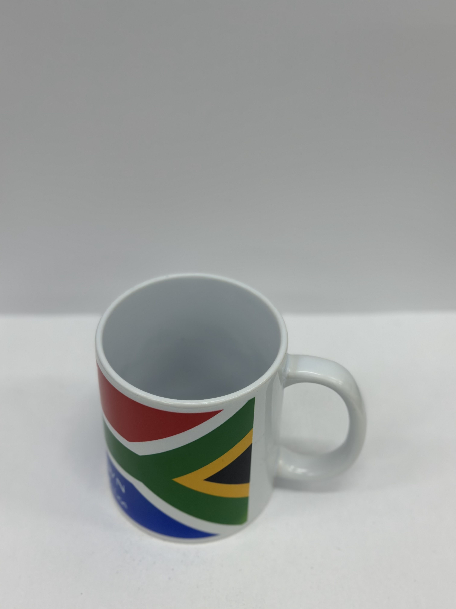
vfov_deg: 39.7
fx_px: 843
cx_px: 228
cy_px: 304
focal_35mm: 48
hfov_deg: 30.3
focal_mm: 6.86
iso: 64
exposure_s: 1/163
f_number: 1.78
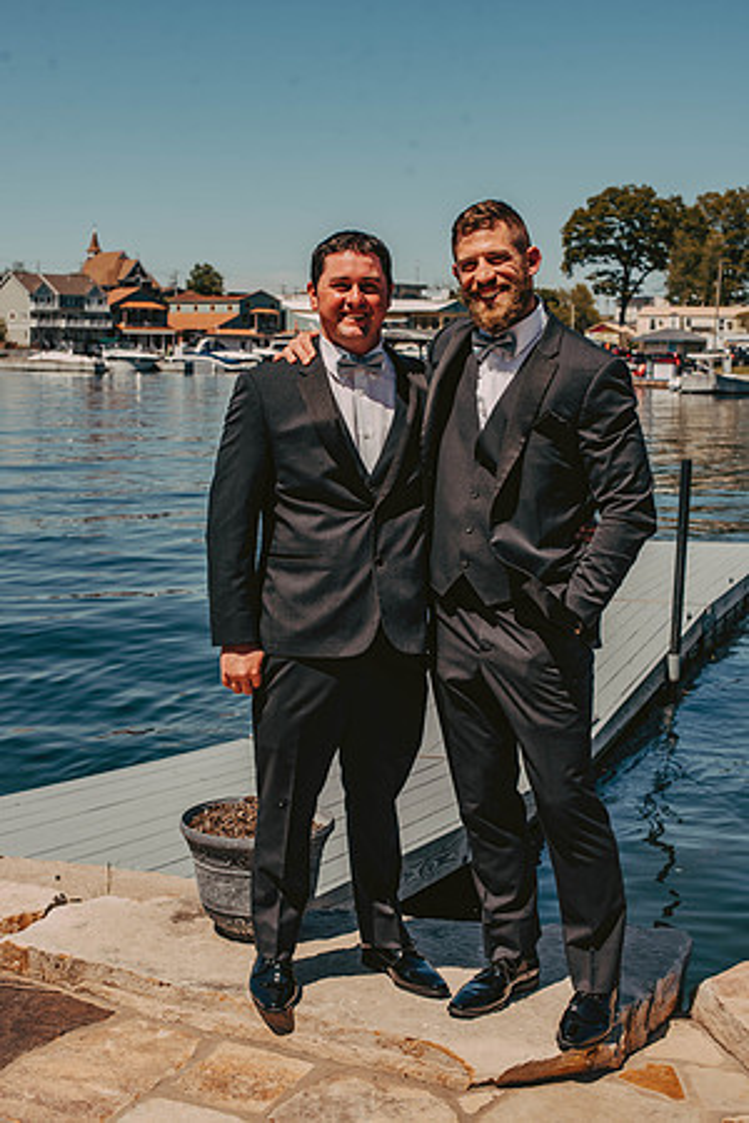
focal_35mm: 50
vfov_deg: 39.6
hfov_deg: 27.0
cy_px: 562
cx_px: 374
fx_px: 1560
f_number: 6.3
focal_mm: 50
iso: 125
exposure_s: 1/500
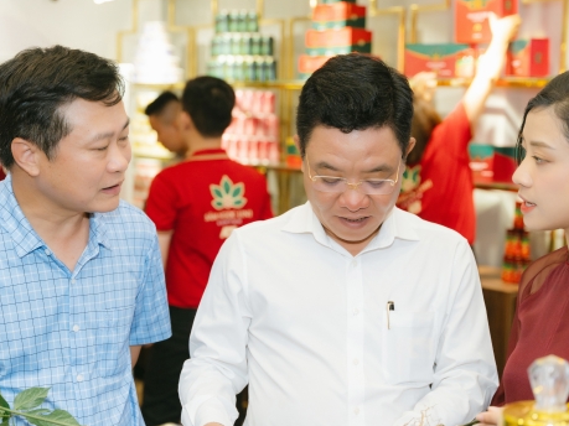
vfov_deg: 22.4
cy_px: 271
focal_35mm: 65
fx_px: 1073
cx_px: 367
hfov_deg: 29.6
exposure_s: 1/125
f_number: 2.8
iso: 800
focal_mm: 47.2
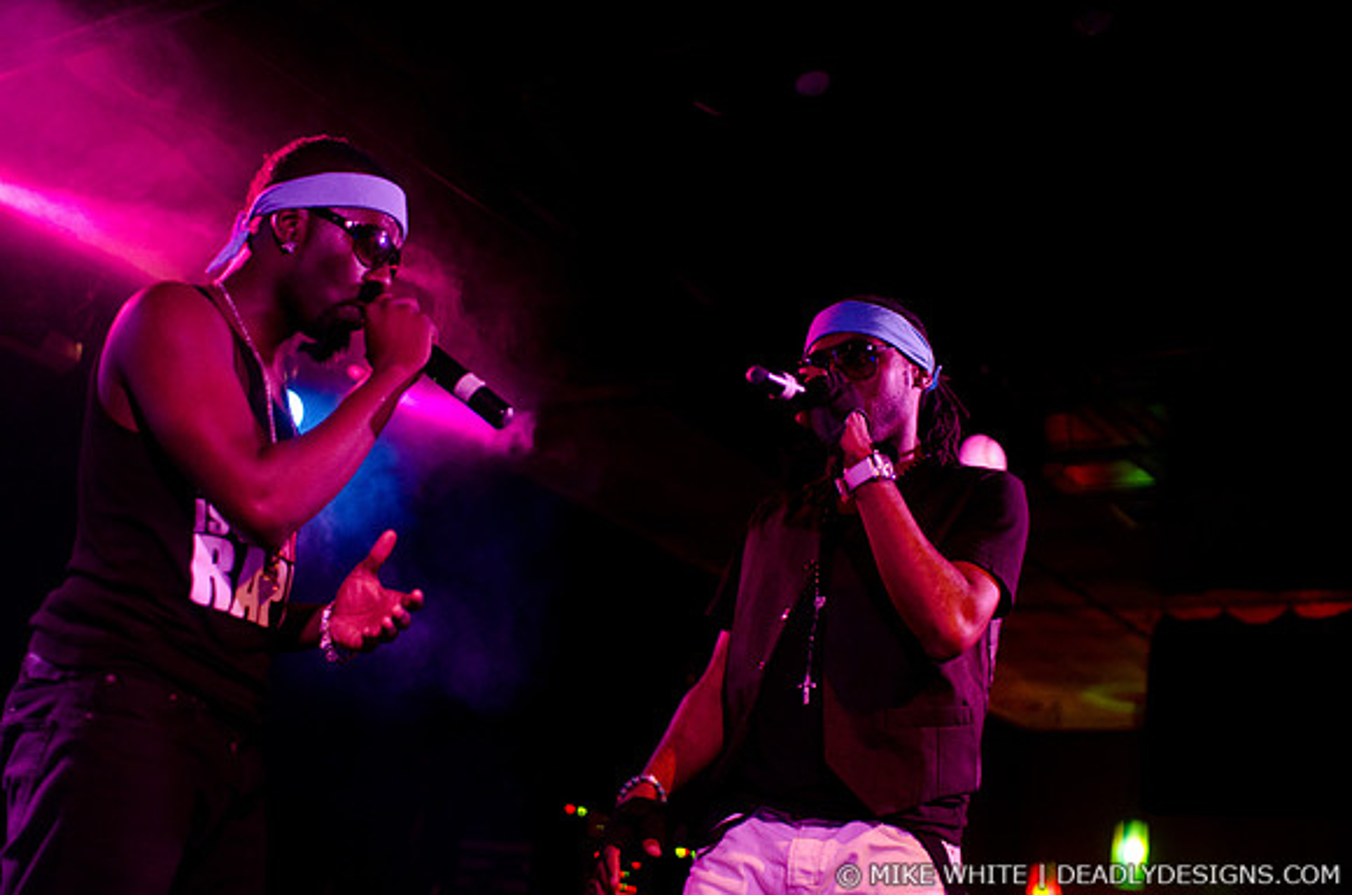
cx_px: 676
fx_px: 1686
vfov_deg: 29.7
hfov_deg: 43.7
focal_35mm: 45
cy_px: 448
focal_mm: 30
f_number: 1.4
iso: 1250
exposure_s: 1/80
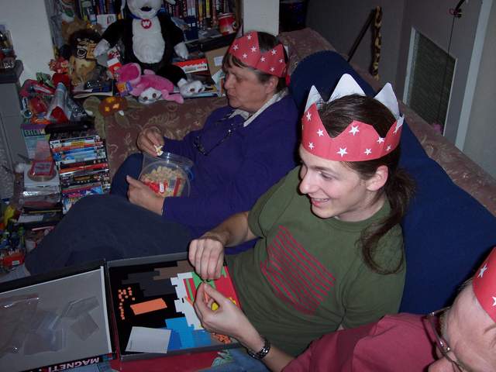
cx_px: 248
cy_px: 186
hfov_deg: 49.0
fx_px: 544
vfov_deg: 37.7
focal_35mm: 38
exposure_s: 1/30
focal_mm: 8
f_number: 2.8
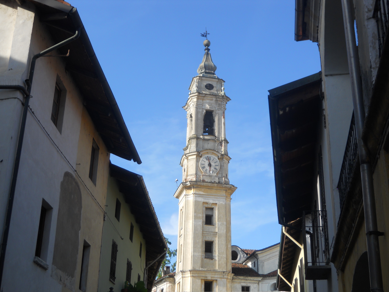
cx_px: 191
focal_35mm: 48
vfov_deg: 30.3
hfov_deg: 39.7
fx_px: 539
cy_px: 152
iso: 80
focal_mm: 8.3
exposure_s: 1/500
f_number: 3.4
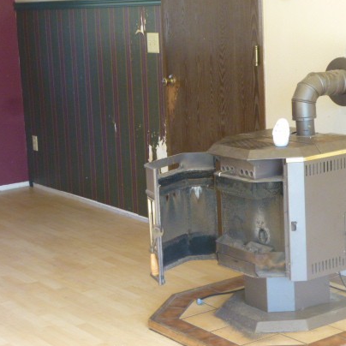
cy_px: 183
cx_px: 147
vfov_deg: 22.5
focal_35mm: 77
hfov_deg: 22.5
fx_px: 871
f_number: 4.2
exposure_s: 1/60
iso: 500
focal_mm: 9.9
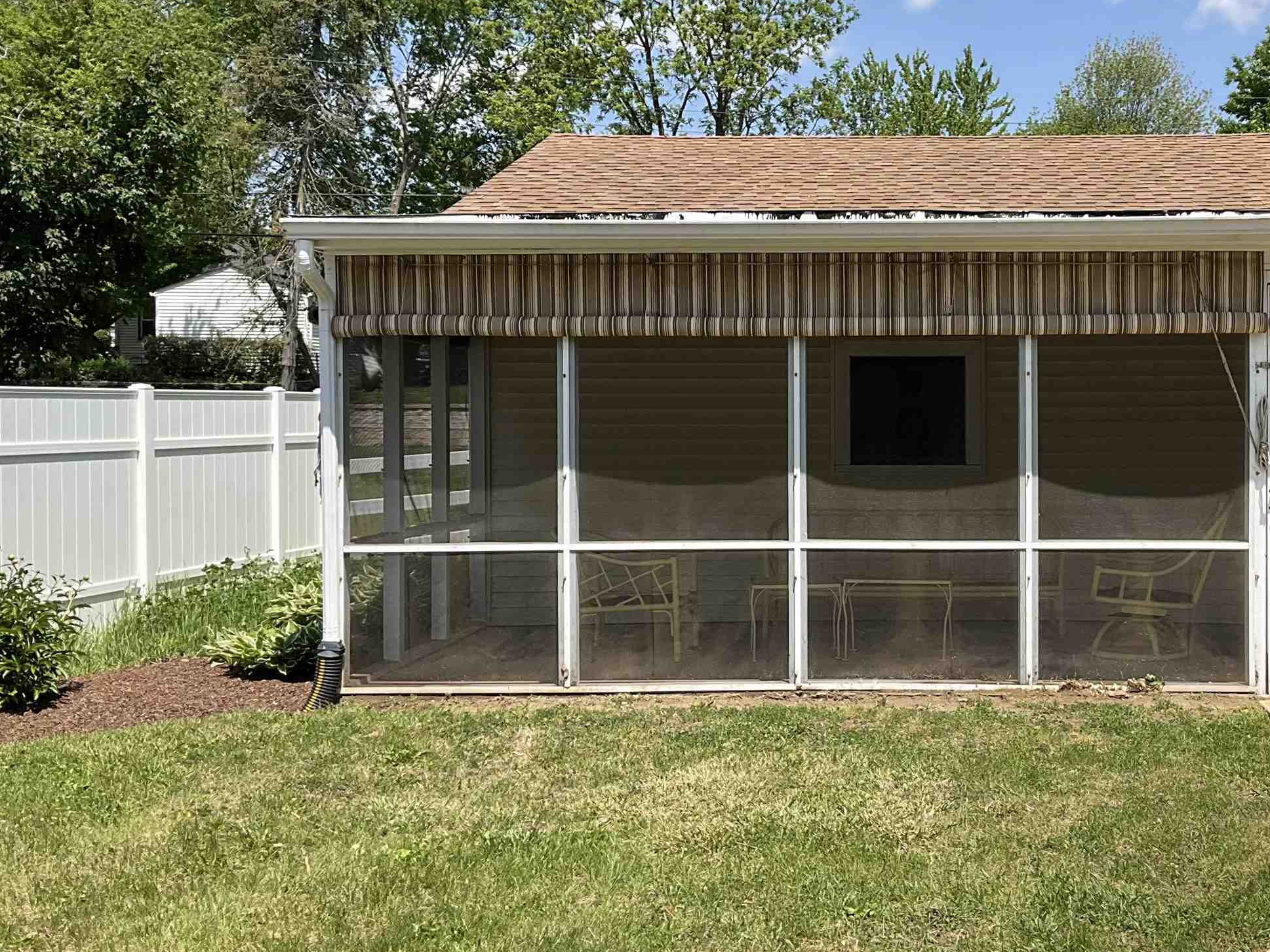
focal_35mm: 46
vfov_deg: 31.5
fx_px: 1688
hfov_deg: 40.5
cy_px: 444
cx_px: 881
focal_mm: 3
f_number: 1.8
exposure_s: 1/1730
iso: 25
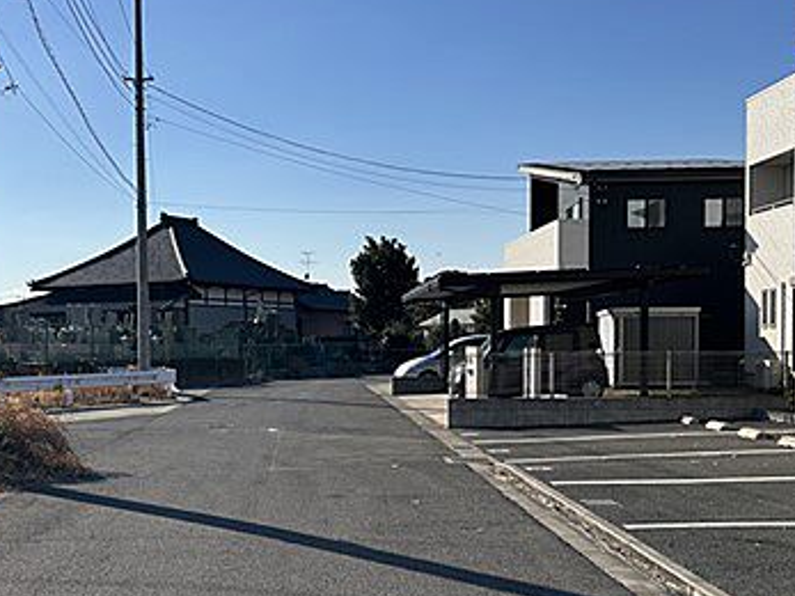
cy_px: 374
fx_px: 1033
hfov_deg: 41.4
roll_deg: +0.1
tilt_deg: -2.3
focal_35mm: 45
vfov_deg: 32.0
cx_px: 252
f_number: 1.5
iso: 50
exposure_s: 1/6993
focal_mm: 5.7
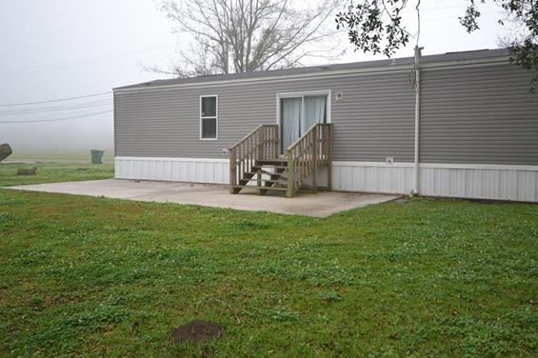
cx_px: 296
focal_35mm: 34
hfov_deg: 55.7
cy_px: 161
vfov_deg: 38.8
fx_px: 508
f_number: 5.6
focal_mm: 20
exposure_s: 1/125
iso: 280
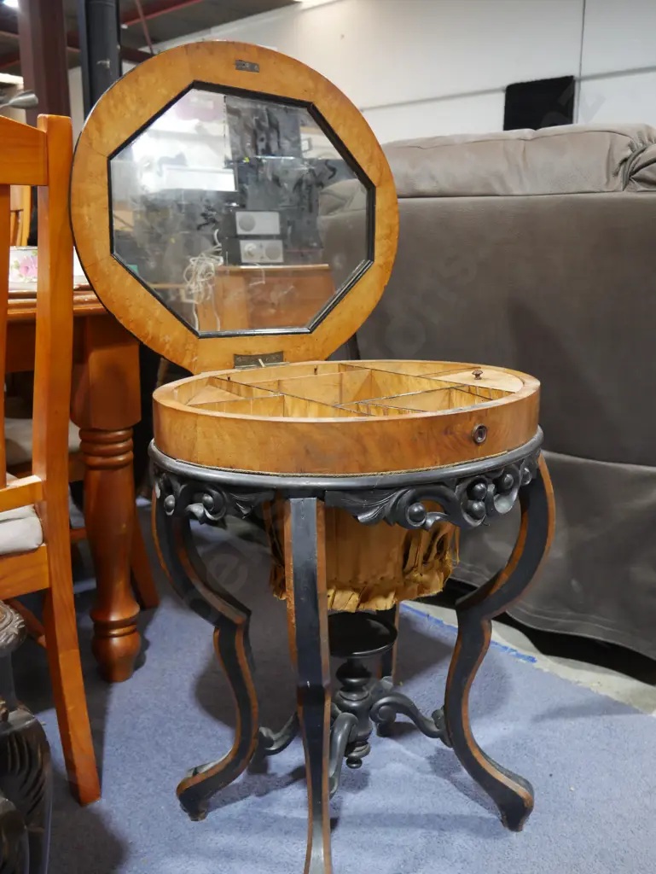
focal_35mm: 32
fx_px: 808
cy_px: 437
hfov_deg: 44.2
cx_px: 328
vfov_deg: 56.8
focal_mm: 16
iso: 1250
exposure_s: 1/60
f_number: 3.6
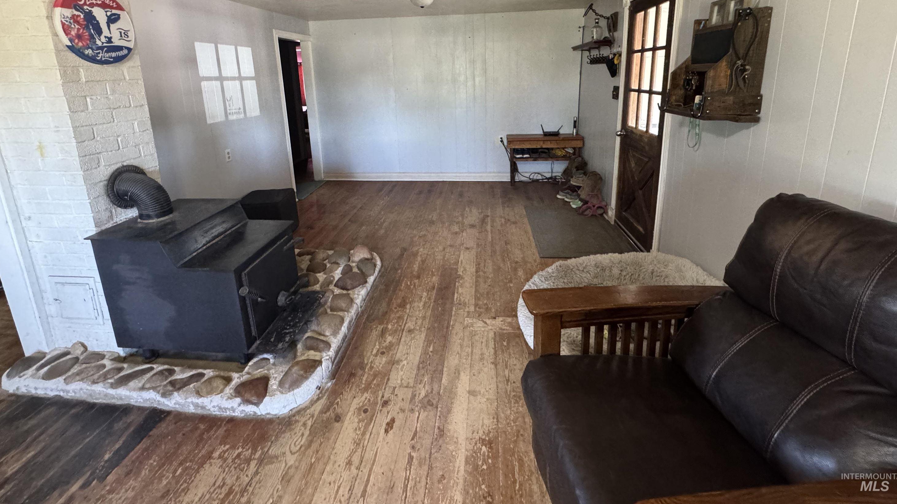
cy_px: 156
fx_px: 381
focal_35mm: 16
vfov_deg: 64.8
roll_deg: +1.6
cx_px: 441
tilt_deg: -13.7
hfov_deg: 99.4
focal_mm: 2.22
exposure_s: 1/60
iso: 800
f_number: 2.2
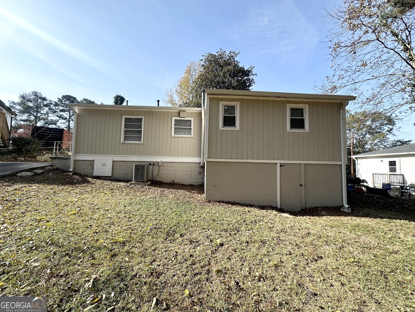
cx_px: 208
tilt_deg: +2.7
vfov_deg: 85.7
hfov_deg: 102.1
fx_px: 168
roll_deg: -1.6
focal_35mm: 14
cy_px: 156
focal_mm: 2.22
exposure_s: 1/578
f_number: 2.2
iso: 40
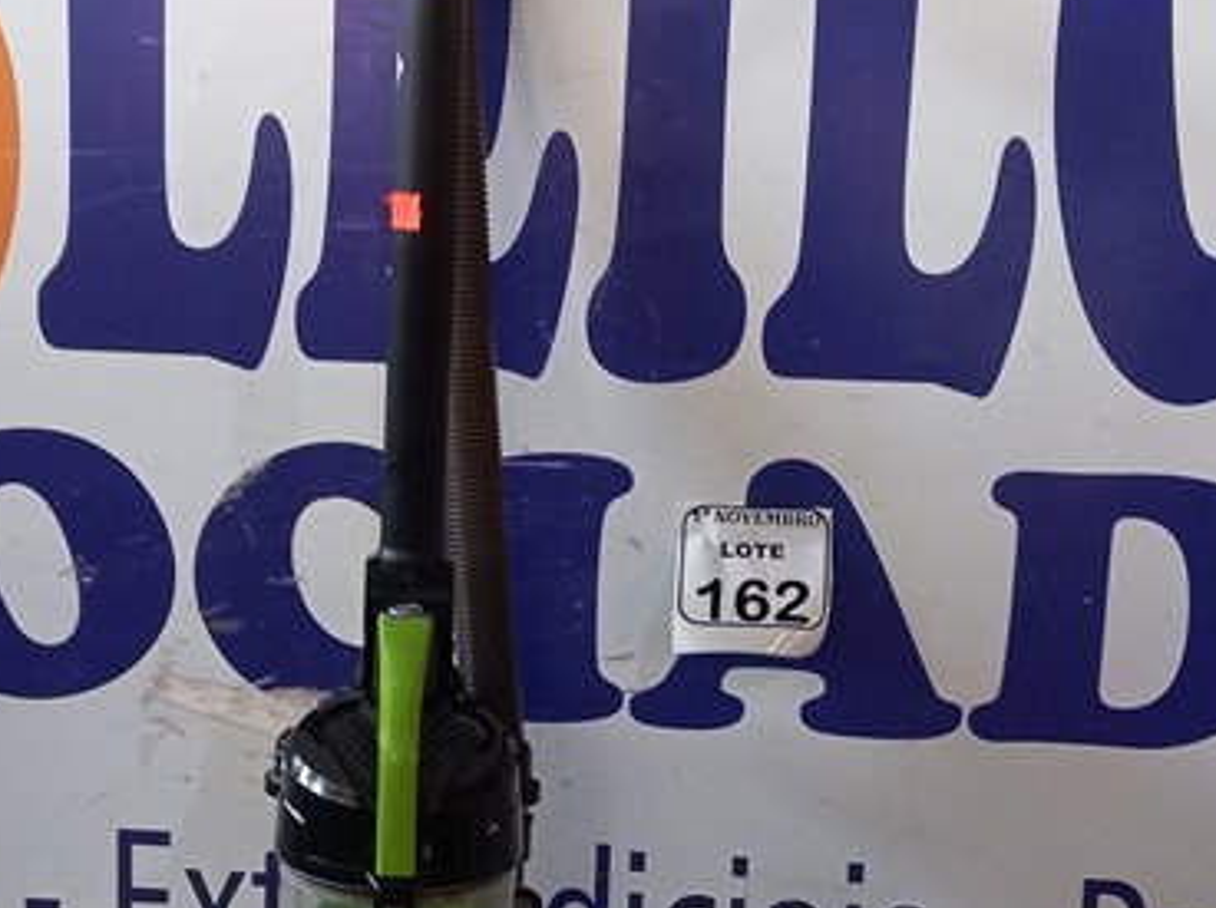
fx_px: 2736
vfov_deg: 18.7
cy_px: 710
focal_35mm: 78
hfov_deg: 24.9
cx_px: 423
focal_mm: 4.7
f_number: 1.79
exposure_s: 1/60
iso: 208
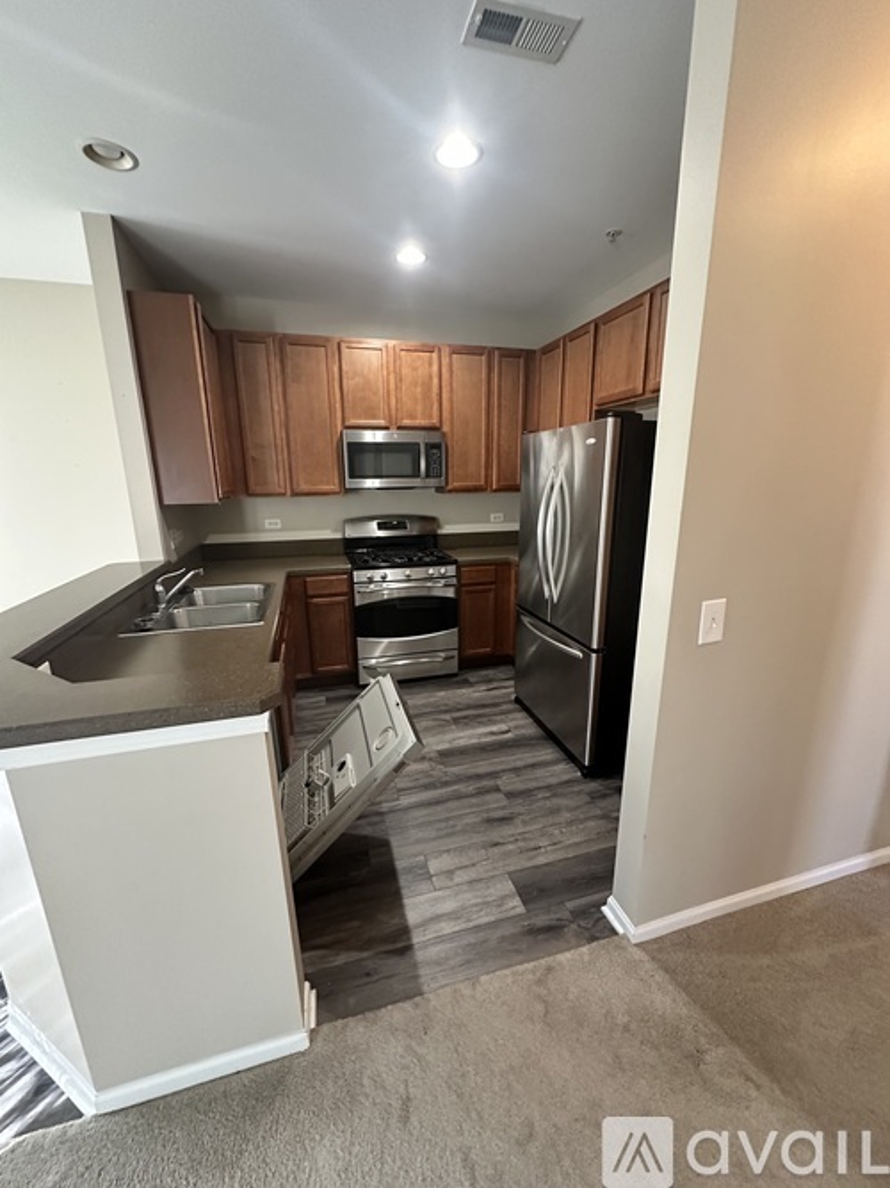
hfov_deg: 85.7
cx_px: 445
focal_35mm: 14
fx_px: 480
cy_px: 594
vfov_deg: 102.1
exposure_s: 1/60
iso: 640
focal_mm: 2.22
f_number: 2.2
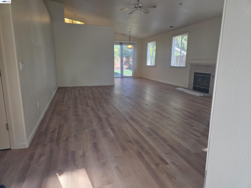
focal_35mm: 23
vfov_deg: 58.9
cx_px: 126
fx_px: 167
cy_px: 94
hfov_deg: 73.9
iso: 100
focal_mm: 5.4
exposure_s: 1/120
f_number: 1.8
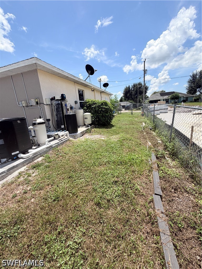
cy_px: 134
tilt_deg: -13.6
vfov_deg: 102.1
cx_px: 101
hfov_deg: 85.7
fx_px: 109
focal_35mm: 14
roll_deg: +5.3
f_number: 2.2
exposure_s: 1/853
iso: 20
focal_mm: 2.22
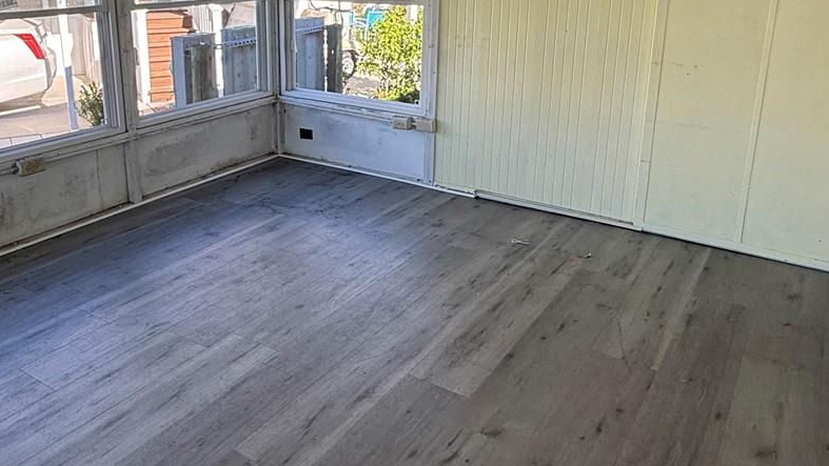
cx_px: 363
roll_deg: -0.5
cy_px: 124
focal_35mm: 31
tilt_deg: -13.9
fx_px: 682
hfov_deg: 62.4
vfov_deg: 37.0
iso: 64
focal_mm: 2.22
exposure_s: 1/255
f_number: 2.2
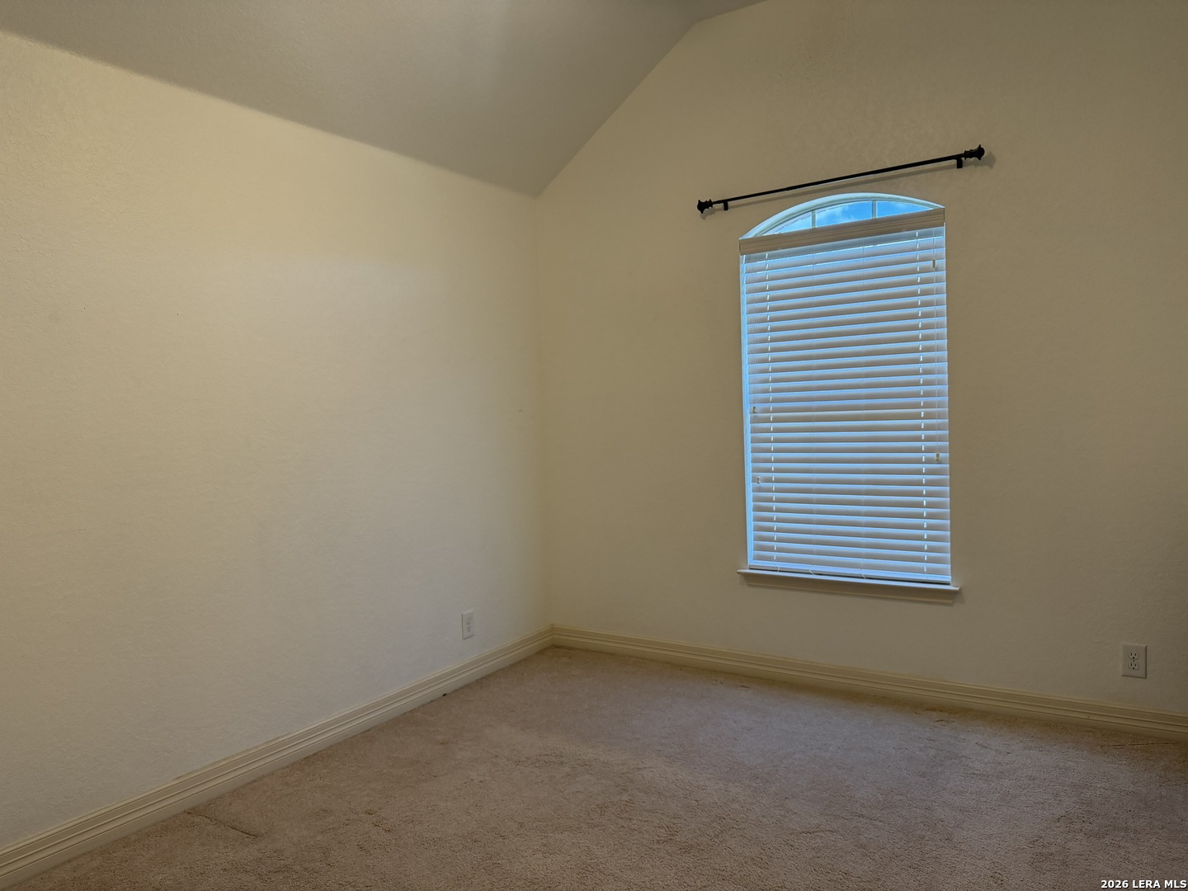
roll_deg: +2.5
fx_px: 824
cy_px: 446
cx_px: 594
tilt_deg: -2.6
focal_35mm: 24
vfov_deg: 56.8
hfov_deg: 71.6
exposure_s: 1/218
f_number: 1.78
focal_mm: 6.76
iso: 160
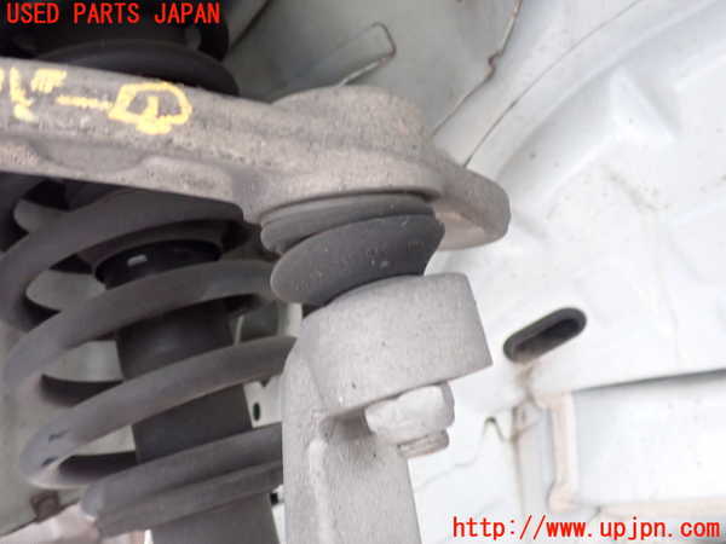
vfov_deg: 46.8
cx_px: 363
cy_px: 272
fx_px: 629
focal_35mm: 30
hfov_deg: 60.0
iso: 640
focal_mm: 5.4
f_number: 2.3
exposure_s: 1/30
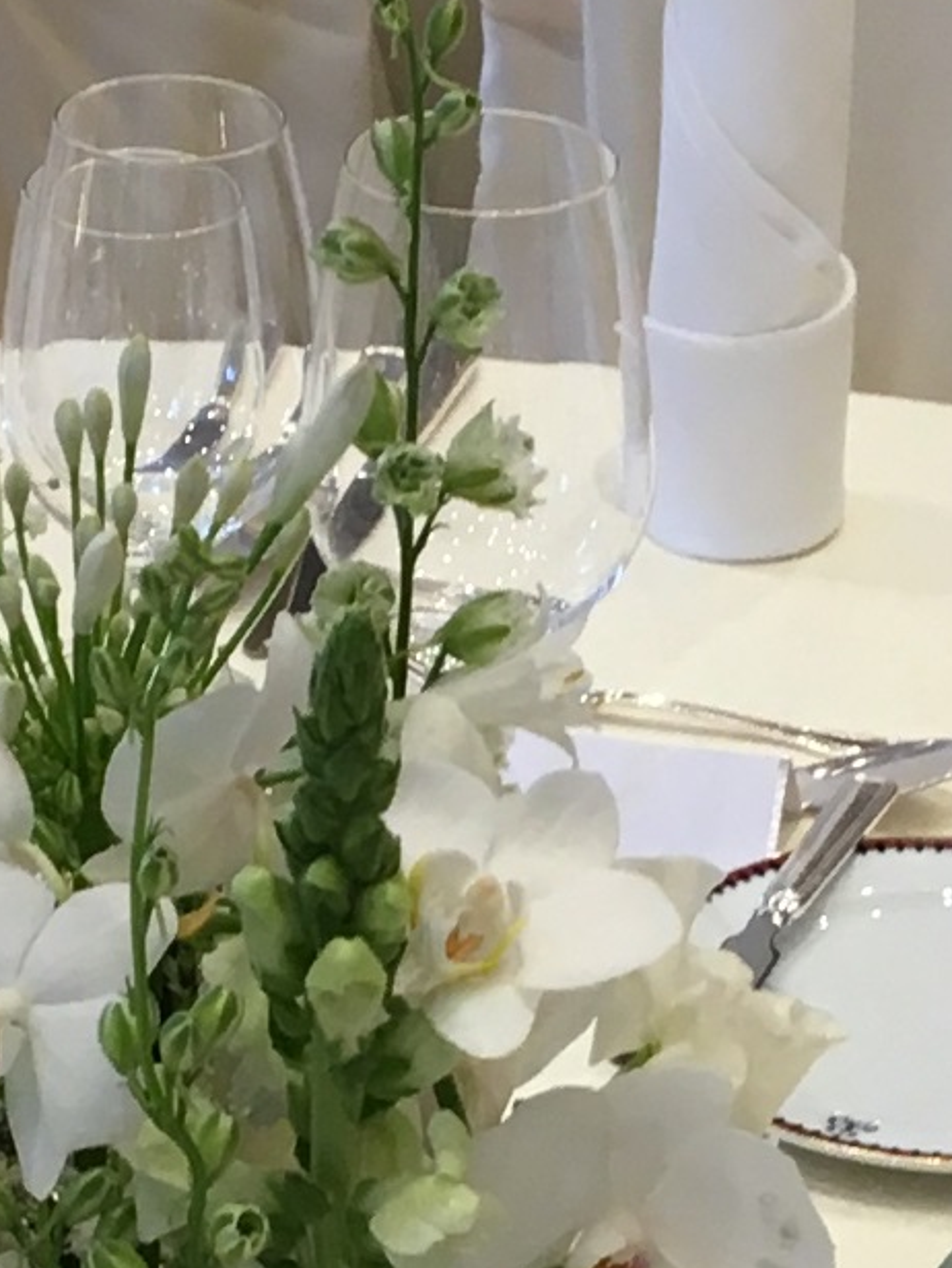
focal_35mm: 152
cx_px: 551
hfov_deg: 9.8
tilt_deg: -29.8
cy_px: 1056
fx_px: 5568
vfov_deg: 12.9
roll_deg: -1.3
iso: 25
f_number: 2.2
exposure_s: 1/33
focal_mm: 4.15
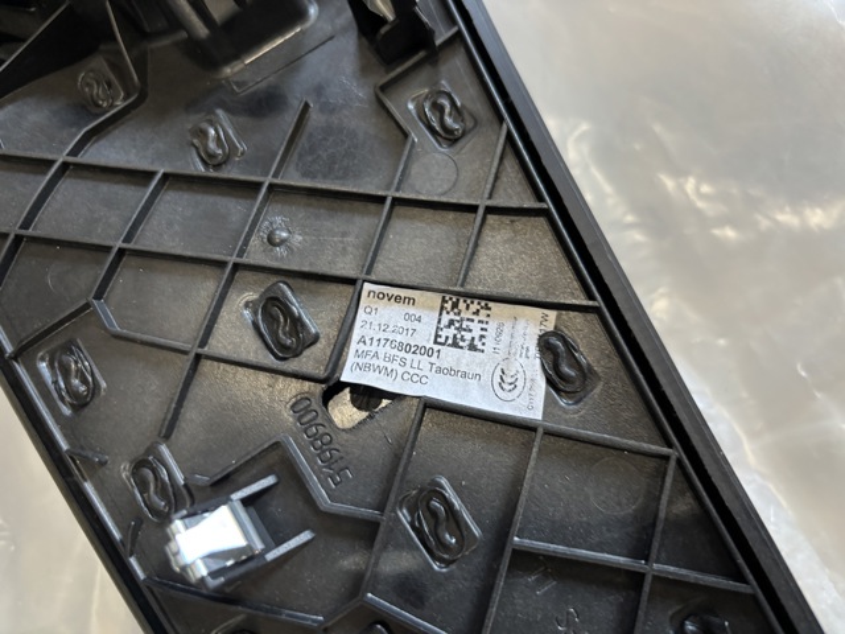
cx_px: 422
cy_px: 317
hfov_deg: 67.3
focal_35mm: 26
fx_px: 635
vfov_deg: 53.1
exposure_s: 1/50
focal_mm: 5.96
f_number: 1.6
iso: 250
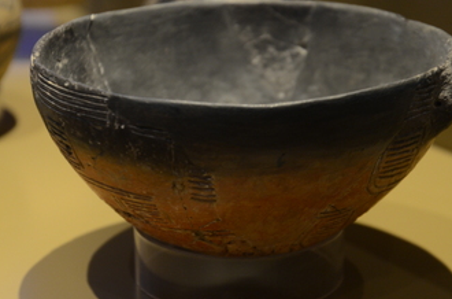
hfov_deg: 14.7
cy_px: 141
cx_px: 273
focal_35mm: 140
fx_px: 1753
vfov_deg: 9.7
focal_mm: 70
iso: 1000
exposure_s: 1/15
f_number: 5.3
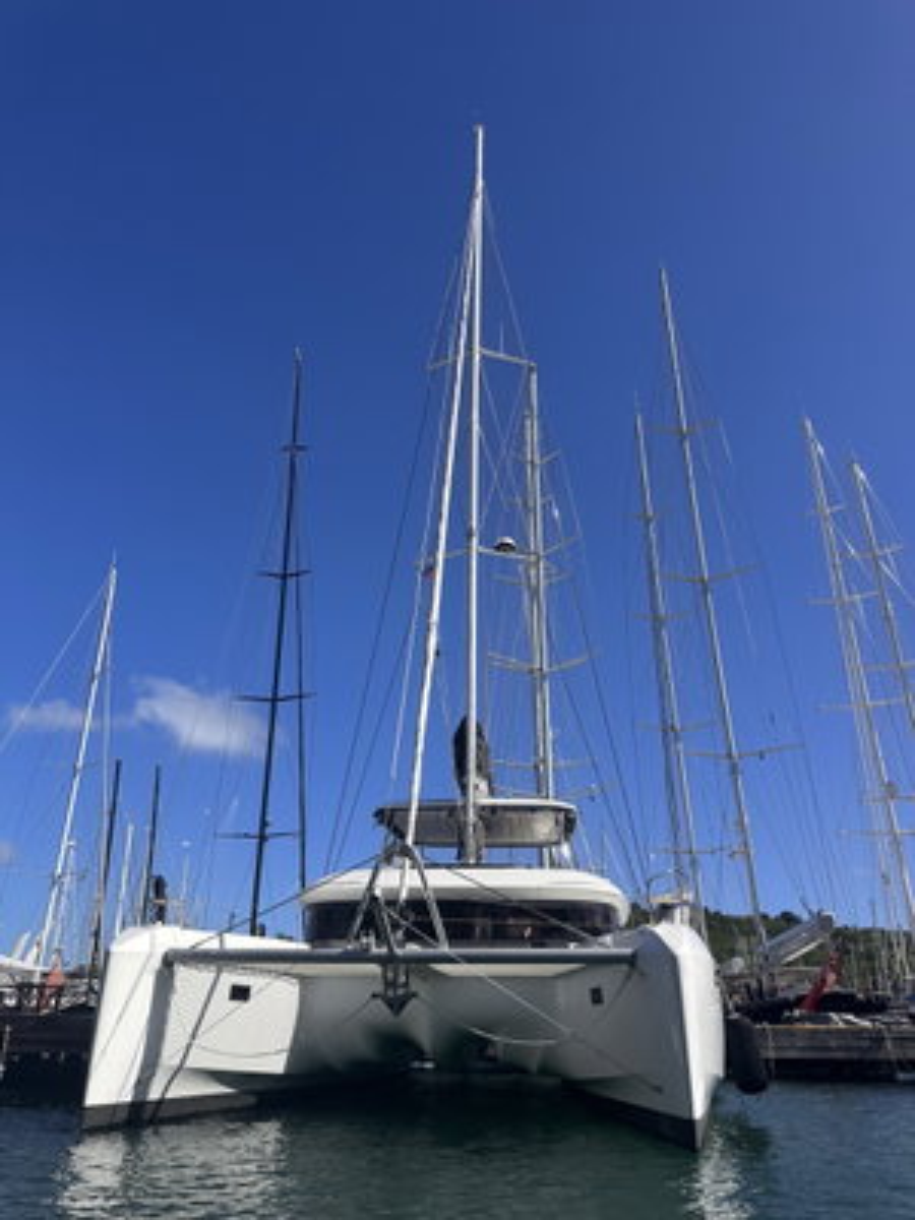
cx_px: 458
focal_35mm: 24
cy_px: 610
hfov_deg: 56.8
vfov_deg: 71.6
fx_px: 846
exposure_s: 1/5525
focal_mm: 6.86
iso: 80
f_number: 1.78
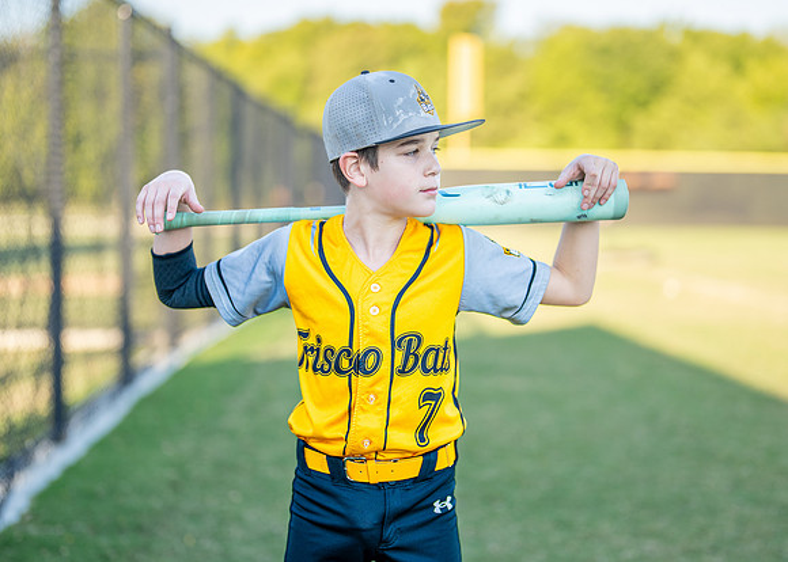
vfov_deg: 20.1
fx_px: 1590
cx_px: 419
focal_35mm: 71
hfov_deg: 27.8
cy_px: 247
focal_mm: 50
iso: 100
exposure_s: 1/1600
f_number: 1.2
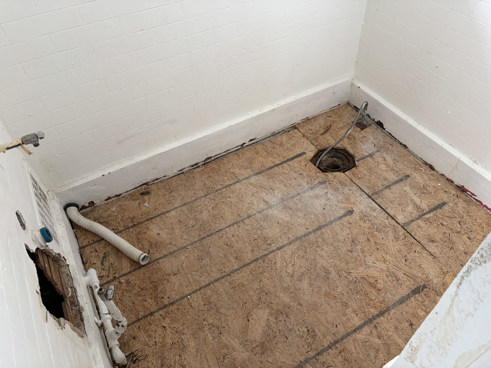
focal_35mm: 26
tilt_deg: -47.7
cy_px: 184
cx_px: 246
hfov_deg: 67.3
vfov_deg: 53.1
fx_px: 369
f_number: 1.6
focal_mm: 5.96
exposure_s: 1/121
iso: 100
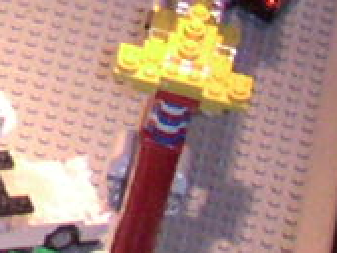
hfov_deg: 6.2
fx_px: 2788
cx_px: -749
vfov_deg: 5.0
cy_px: -510
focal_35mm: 286
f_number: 2.8
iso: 160
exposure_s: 1/50
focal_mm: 6
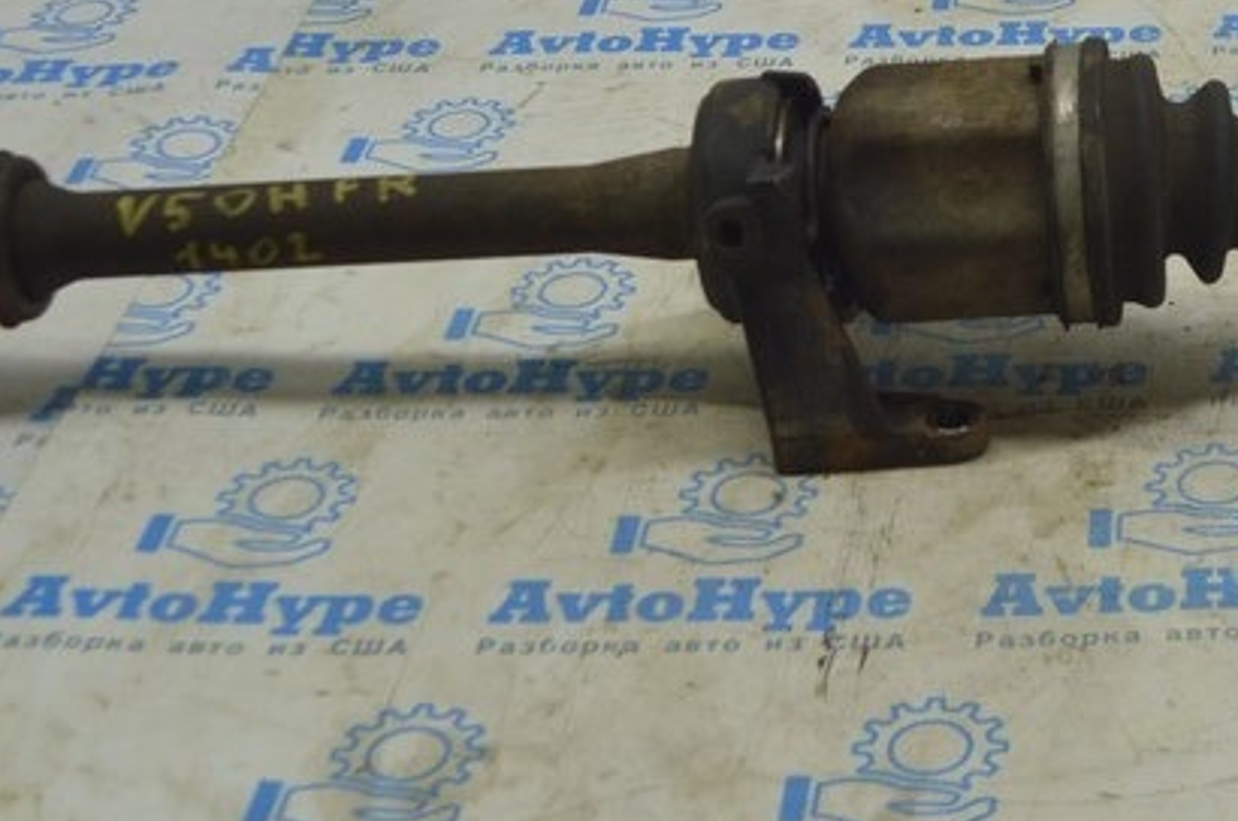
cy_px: 89
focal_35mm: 86
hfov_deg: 23.0
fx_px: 2961
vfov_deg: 15.6
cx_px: 1132
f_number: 5.6
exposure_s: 1/40
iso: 400
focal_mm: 23
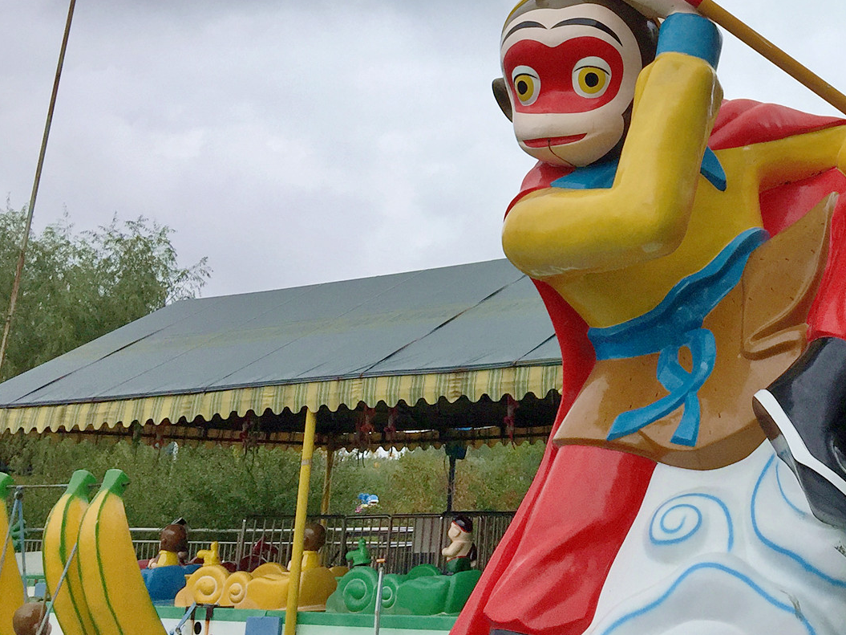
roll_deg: -1.3
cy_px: 59
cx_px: 747
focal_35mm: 55
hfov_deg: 33.3
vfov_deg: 25.7
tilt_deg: +17.8
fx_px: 1344
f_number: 2.2
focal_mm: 4.15
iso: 32
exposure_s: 1/2639
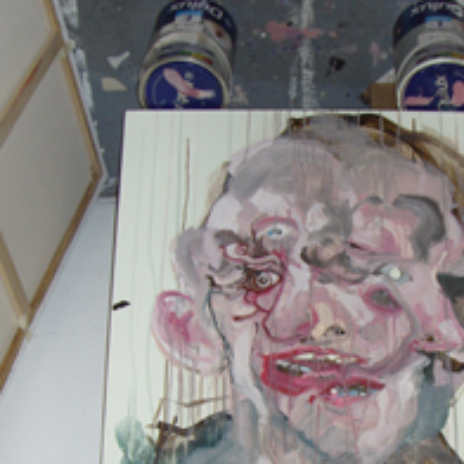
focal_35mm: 63
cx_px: 328
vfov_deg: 26.8
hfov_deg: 27.1
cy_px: 367
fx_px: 955
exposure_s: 1/40
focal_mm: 6.2
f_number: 2.8
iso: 80
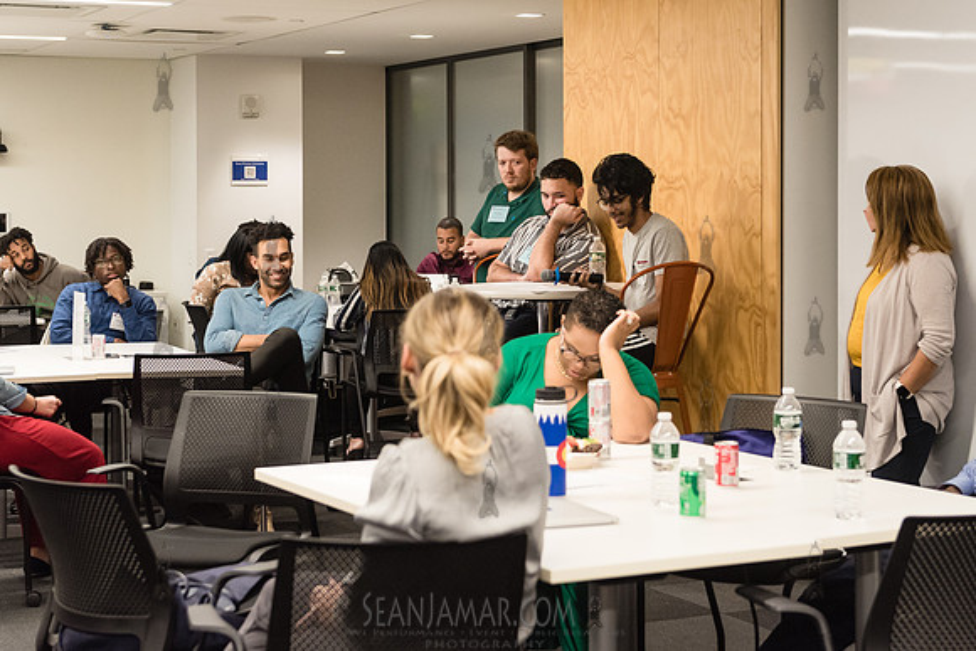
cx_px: 491
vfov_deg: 20.1
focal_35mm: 68
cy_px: 240
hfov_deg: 29.8
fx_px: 1833
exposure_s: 1/250
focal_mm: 52
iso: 2500
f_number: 4
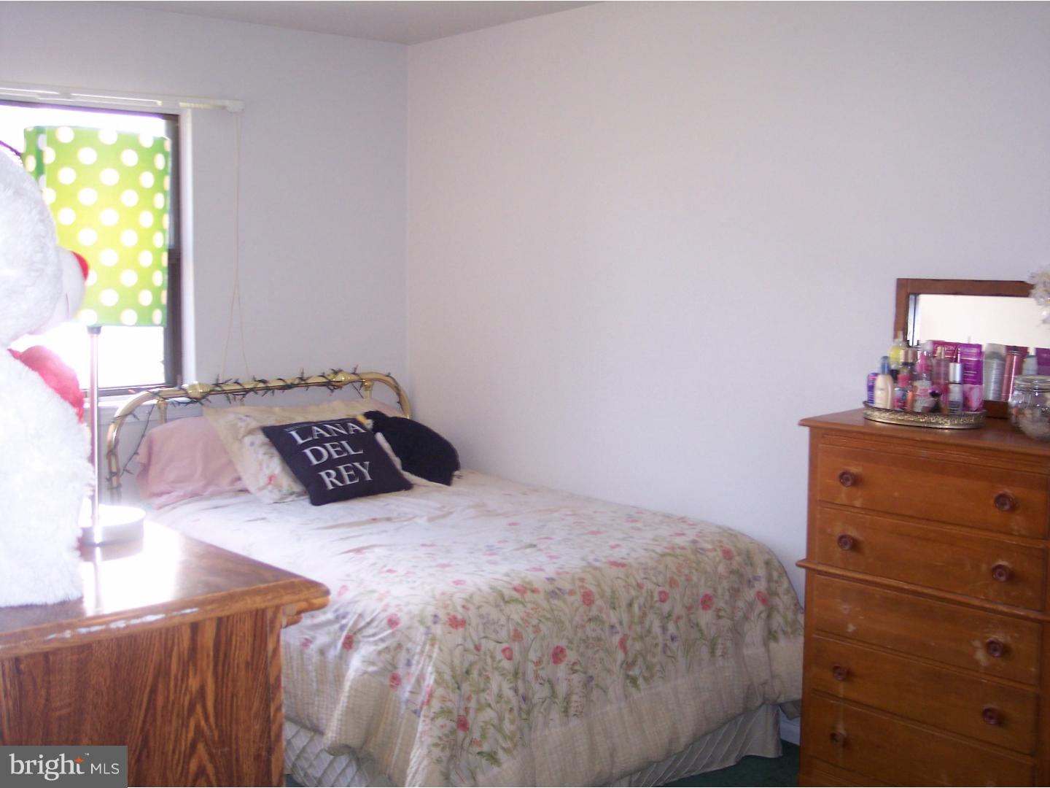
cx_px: 525
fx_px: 1153
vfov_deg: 37.7
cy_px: 394
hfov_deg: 49.0
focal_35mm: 38
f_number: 2.8
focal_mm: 8
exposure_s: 1/30
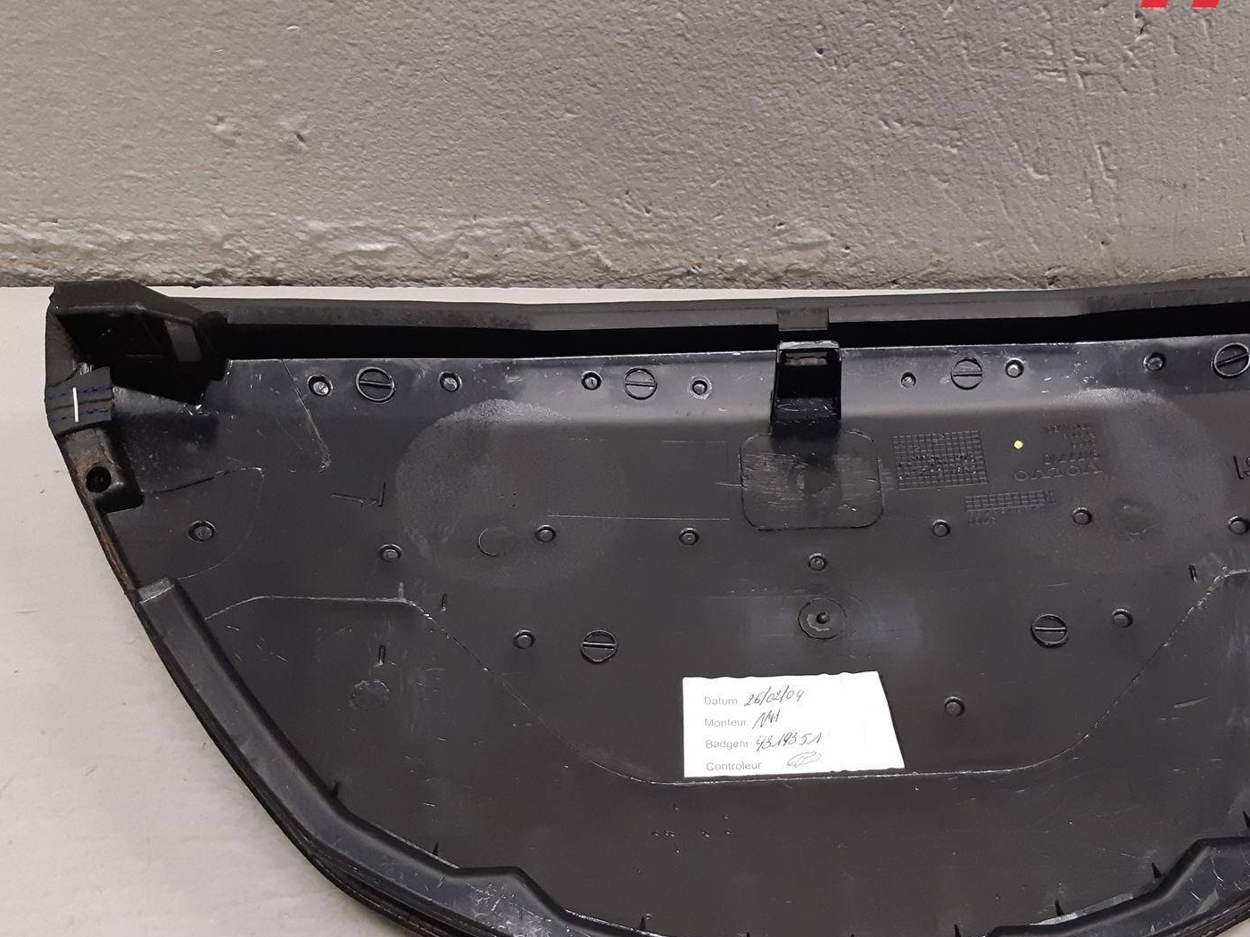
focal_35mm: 38
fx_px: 1372
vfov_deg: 37.6
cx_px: 774
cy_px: 542
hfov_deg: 48.6
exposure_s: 1/50
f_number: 1.7
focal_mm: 3.93
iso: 200
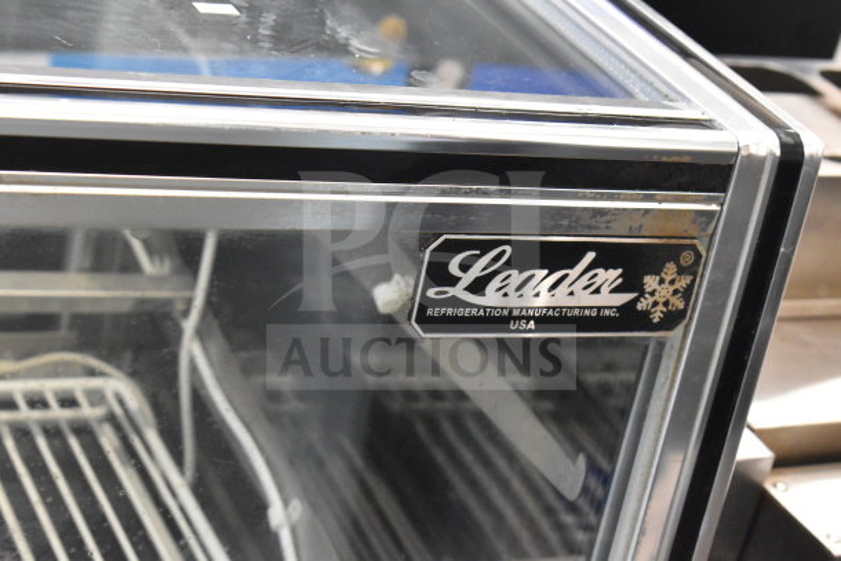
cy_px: 280
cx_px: 420
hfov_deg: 24.6
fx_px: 1928
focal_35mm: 82
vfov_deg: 16.6
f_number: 5.6
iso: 7200
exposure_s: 1/100
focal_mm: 55
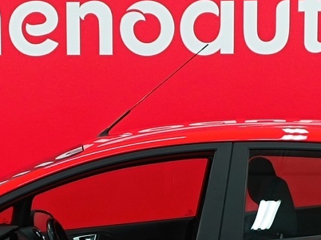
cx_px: 149
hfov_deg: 22.8
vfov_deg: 16.7
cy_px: 246
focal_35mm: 86
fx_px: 797
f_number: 1.88
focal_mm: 5.59
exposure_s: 1/101
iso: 327
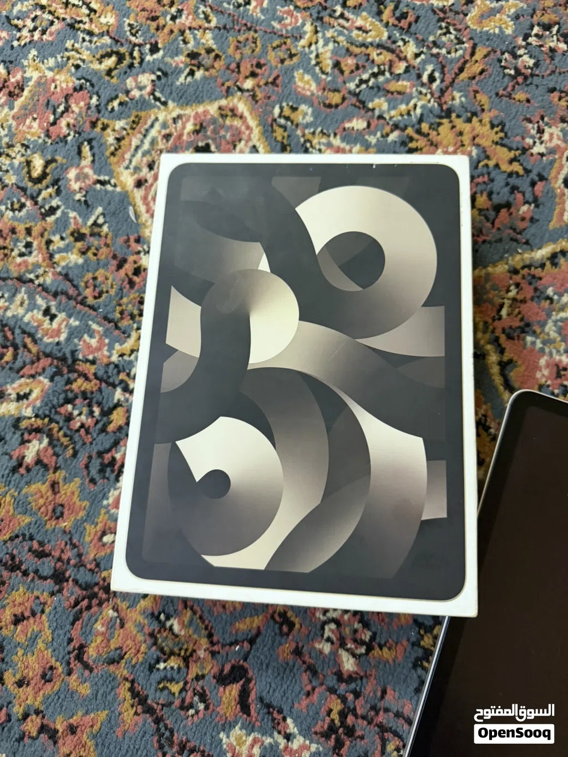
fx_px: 525
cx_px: 284
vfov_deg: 71.6
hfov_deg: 56.8
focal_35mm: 24
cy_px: 378
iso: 800
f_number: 1.78
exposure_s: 1/58
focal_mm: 6.76
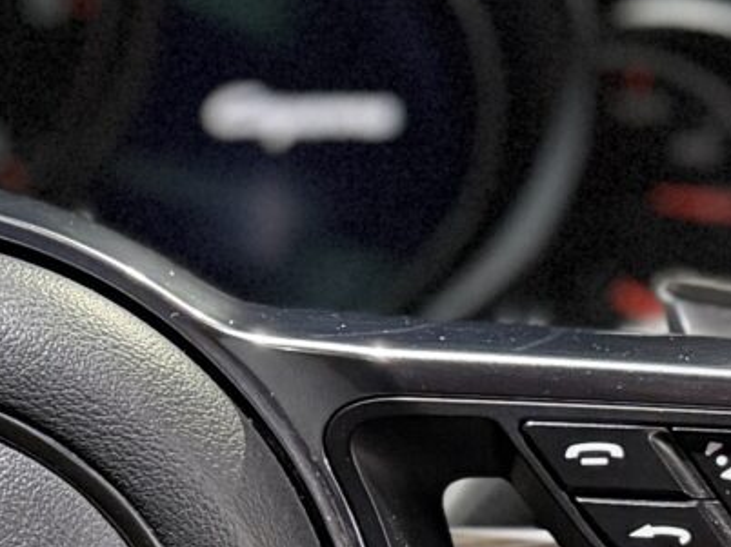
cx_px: -131
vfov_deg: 9.6
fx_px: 3229
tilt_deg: -25.3
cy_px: 582
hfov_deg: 12.6
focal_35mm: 153
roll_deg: -0.9
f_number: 1.78
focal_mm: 6.76
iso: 800
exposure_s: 1/25
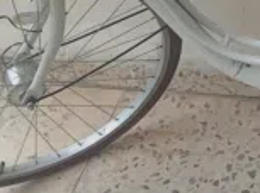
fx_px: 817
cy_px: -41
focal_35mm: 109
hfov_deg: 17.1
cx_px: 333
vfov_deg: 13.2
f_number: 1.8
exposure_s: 1/461
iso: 105
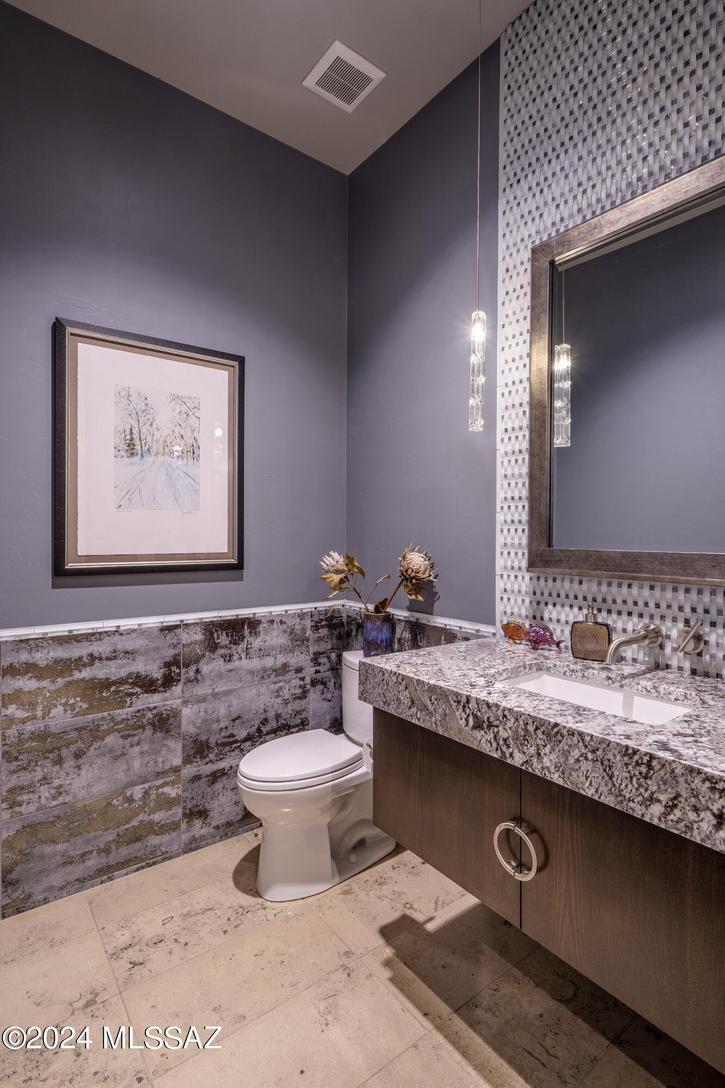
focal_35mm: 17
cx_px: 362
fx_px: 514
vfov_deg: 93.3
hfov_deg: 70.4
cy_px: 544
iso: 200
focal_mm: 17
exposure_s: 1/6
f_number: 9
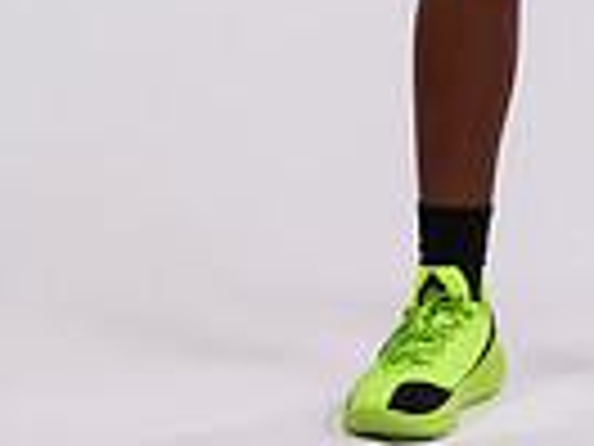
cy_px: -559
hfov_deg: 8.6
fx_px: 3947
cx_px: 562
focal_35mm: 230
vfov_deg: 6.2
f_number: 9
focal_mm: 70
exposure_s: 1/200
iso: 125
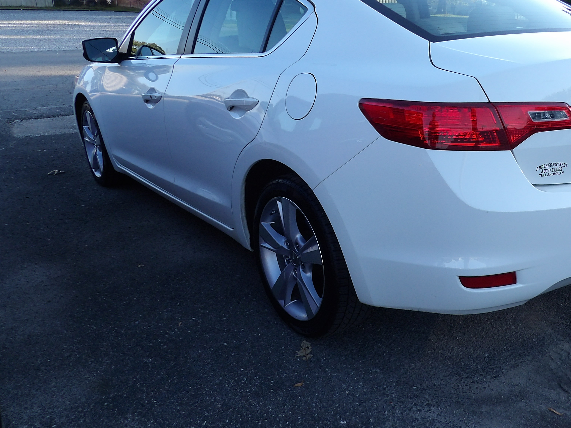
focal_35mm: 36
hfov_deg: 50.5
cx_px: 376
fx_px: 594
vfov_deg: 39.6
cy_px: 201
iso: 100
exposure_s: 1/233
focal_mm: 4.3
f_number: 3.2
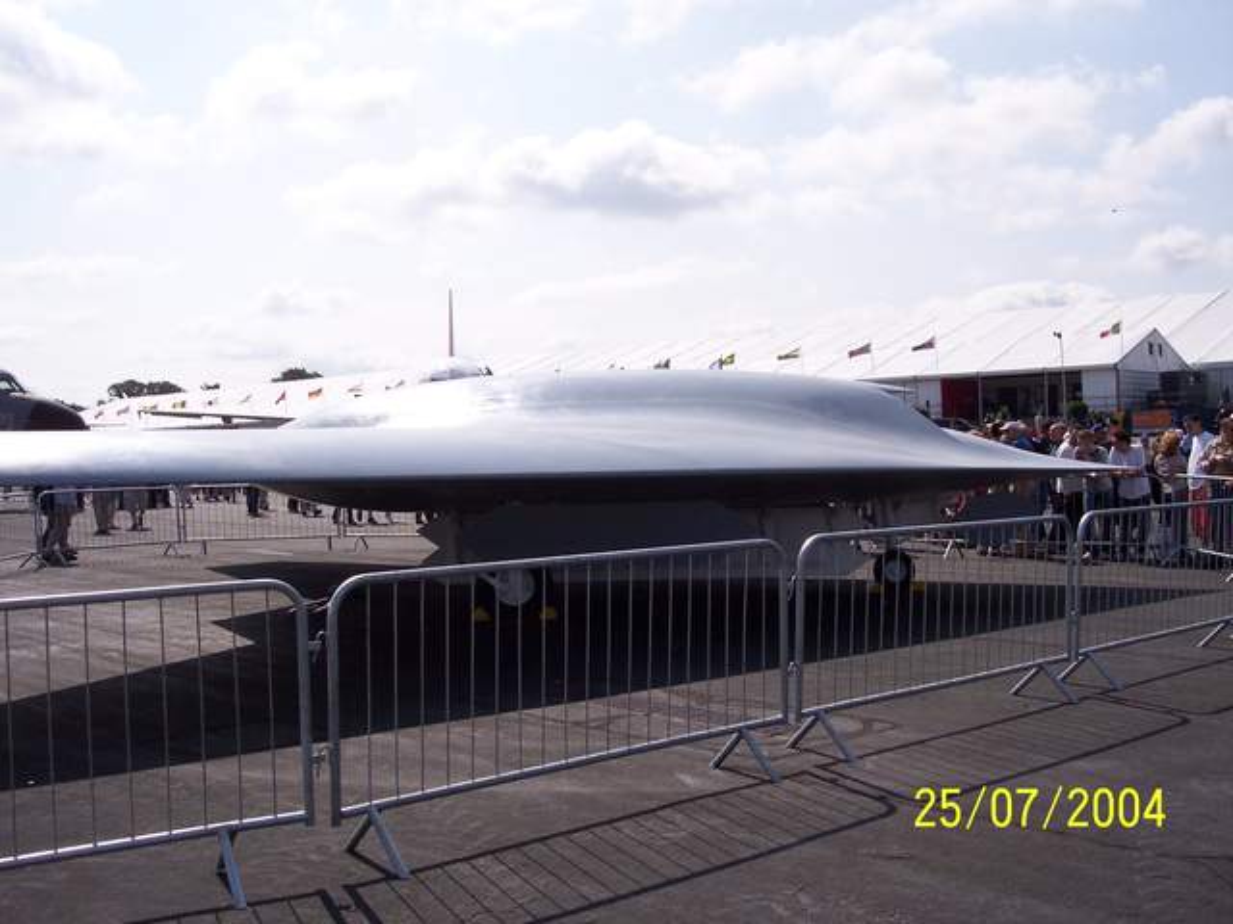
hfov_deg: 49.0
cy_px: 462
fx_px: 1354
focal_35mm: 38
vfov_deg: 37.7
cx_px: 616
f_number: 4.8
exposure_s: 1/1000
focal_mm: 8
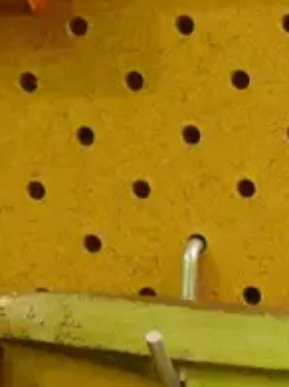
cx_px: 766
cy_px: 485
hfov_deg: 8.0
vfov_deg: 11.5
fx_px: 1872
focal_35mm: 168
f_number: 3.9
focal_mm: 16
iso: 3200
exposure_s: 1/50
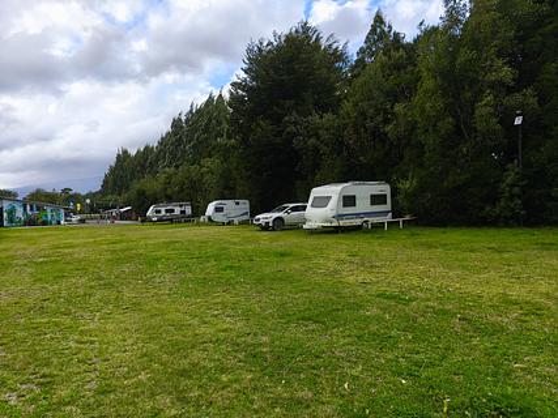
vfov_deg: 58.9
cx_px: 279
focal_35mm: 23
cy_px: 209
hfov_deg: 73.9
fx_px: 371
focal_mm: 5.35
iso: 80
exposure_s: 1/212
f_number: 1.7
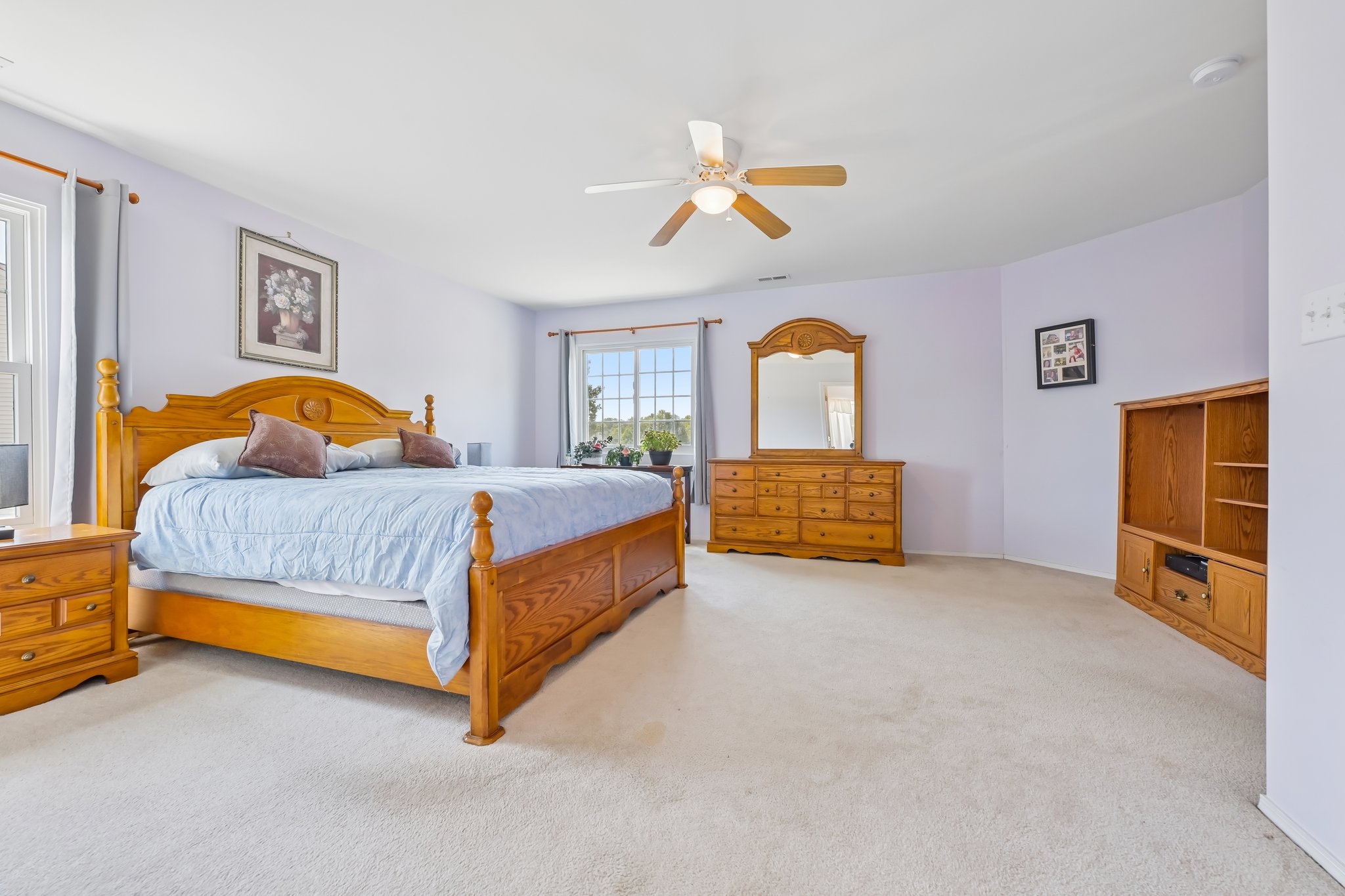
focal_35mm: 14
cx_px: 672
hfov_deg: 104.3
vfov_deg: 81.2
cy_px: 448
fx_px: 523
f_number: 8
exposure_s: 1/40
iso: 180
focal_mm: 14
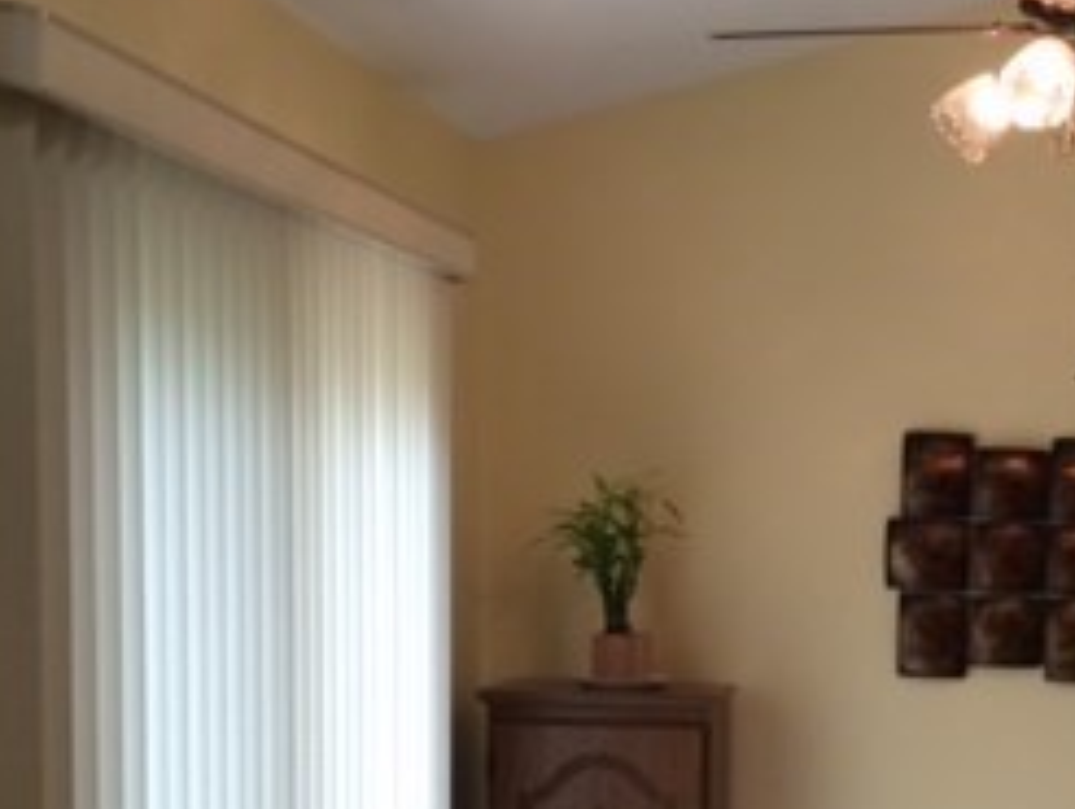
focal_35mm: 78
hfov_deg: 23.7
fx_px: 2425
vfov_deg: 18.5
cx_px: 1132
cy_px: 770
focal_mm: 4.12
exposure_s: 1/40
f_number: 2.2
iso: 32
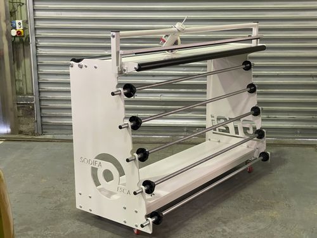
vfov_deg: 28.0
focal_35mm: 52
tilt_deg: -13.3
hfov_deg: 36.8
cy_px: 119
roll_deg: +0.4
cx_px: 158
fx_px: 476
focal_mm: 6
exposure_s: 1/50
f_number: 2
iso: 640
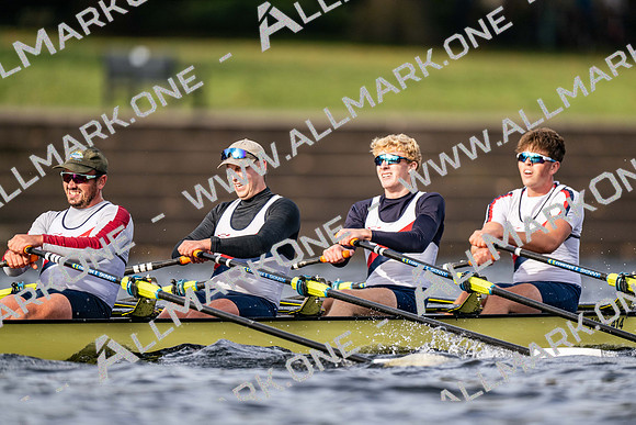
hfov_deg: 3.4
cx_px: 318
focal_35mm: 600
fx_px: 10607
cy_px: 212
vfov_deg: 2.3
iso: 400
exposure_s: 1/2500
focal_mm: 600
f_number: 4
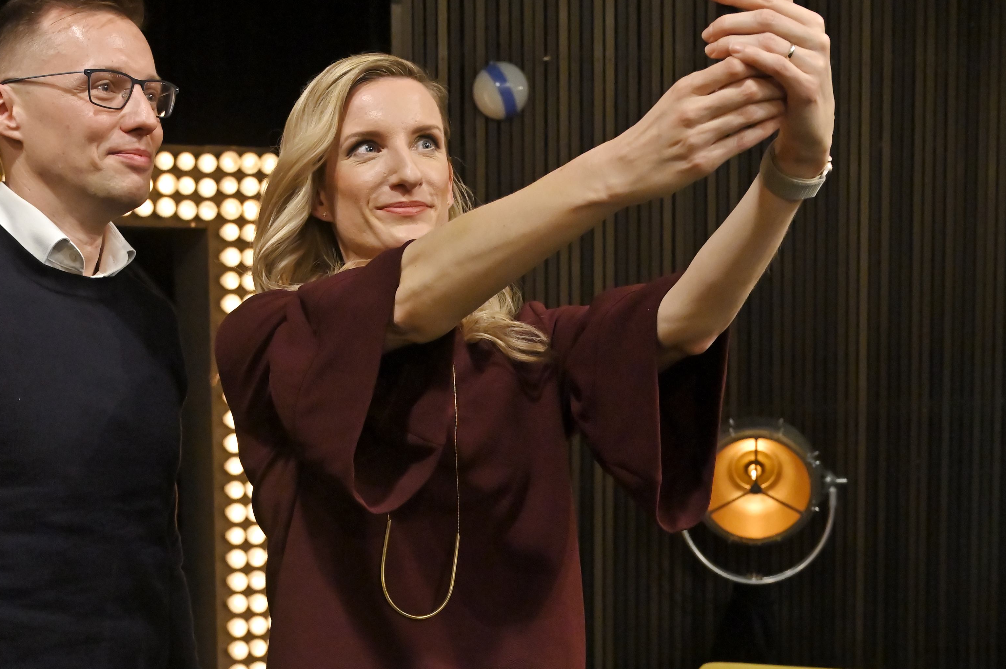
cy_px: 520
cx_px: 271
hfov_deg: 29.7
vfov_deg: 20.1
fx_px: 1871
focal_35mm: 67
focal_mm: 34
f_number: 5.6
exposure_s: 1/250
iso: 4000
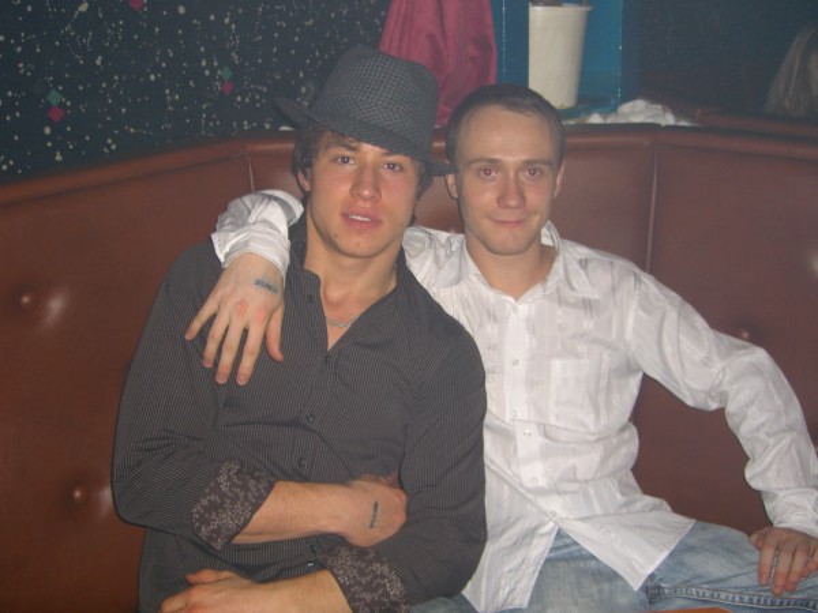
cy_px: 306
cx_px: 409
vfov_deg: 37.7
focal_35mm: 38
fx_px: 898
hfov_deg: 49.0
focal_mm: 7.9
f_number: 2.8
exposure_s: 1/60
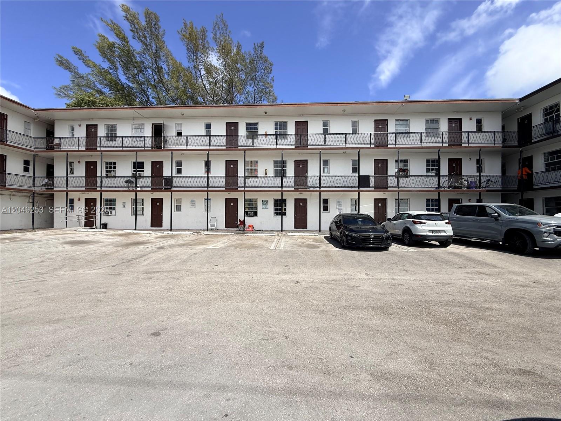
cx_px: 280
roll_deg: +0.4
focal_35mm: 14
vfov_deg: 85.7
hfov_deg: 102.1
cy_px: 210
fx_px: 227
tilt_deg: +1.2
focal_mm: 2.22
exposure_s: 1/2320
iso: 50
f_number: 2.2
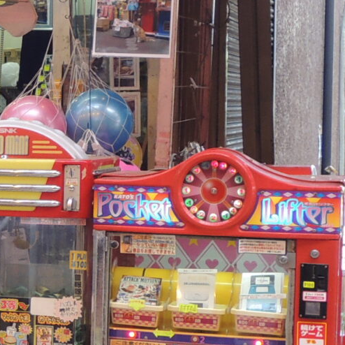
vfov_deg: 12.3
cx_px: -238
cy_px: 175
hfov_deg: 11.6
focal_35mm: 142
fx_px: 1601
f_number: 3
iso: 100
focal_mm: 5.5
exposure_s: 1/30
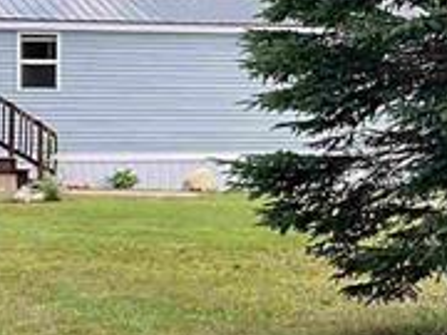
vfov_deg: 9.0
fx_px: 2131
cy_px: 151
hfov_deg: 11.8
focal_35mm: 165
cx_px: 494
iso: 16
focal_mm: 3
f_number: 1.8
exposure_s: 1/276
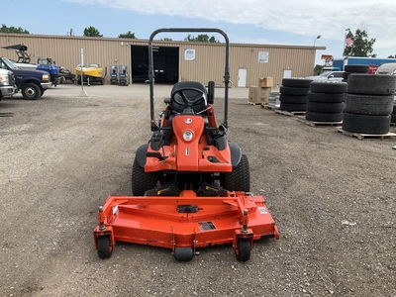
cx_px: 198
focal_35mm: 29
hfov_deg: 61.7
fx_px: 332
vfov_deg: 48.2
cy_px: 148
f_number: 1.8
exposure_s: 1/883
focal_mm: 3
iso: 25
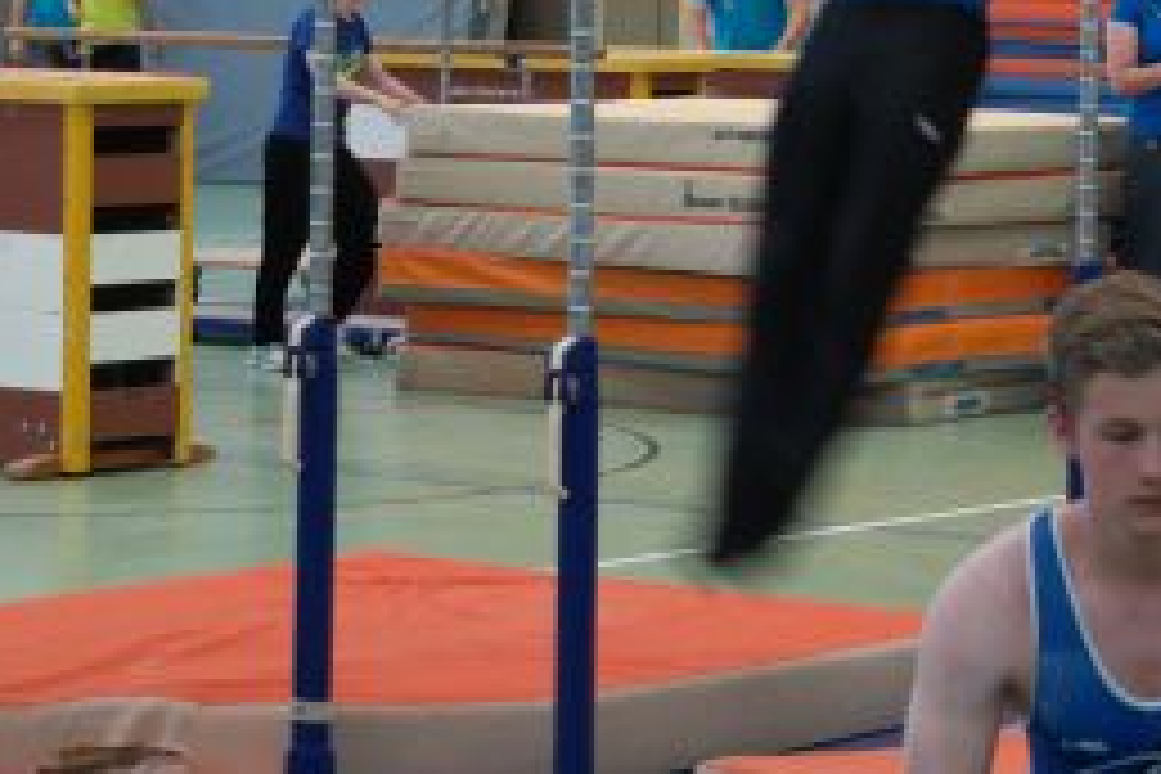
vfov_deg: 9.8
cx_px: 814
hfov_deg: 14.7
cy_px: -65
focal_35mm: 139
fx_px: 4482
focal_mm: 37
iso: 400
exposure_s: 1/60
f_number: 4.5
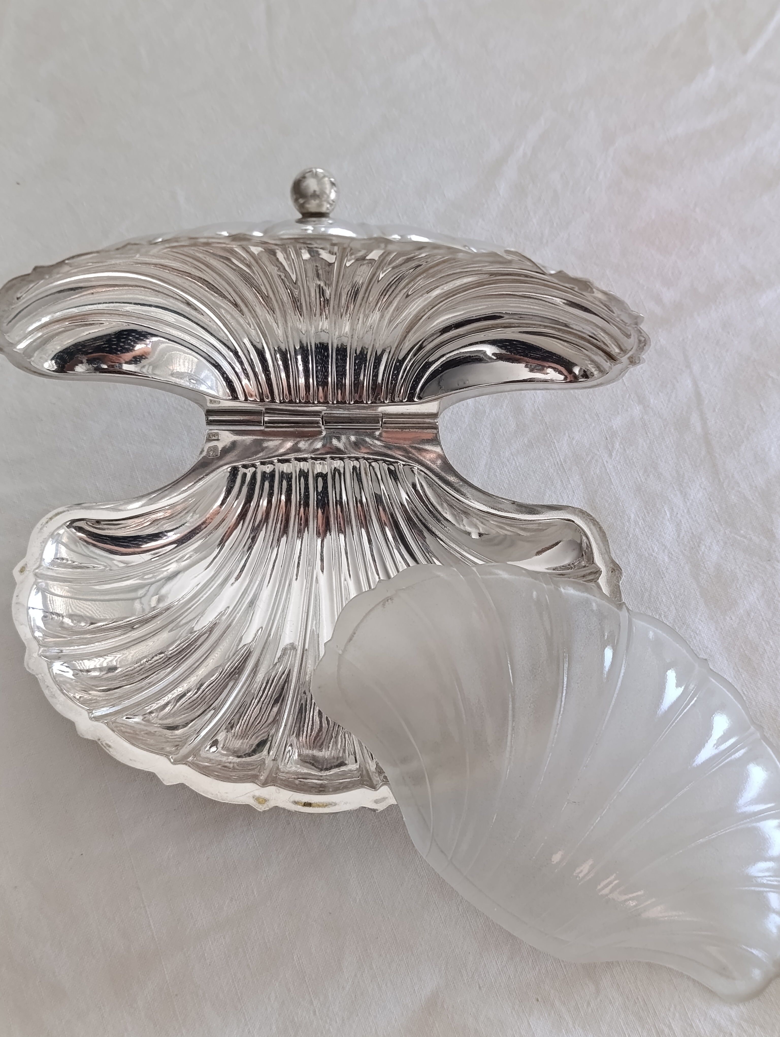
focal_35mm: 46
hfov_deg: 31.6
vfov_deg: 41.2
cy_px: 518
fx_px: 1379
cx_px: 390
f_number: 1.65
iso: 755
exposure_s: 1/100
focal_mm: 6.11
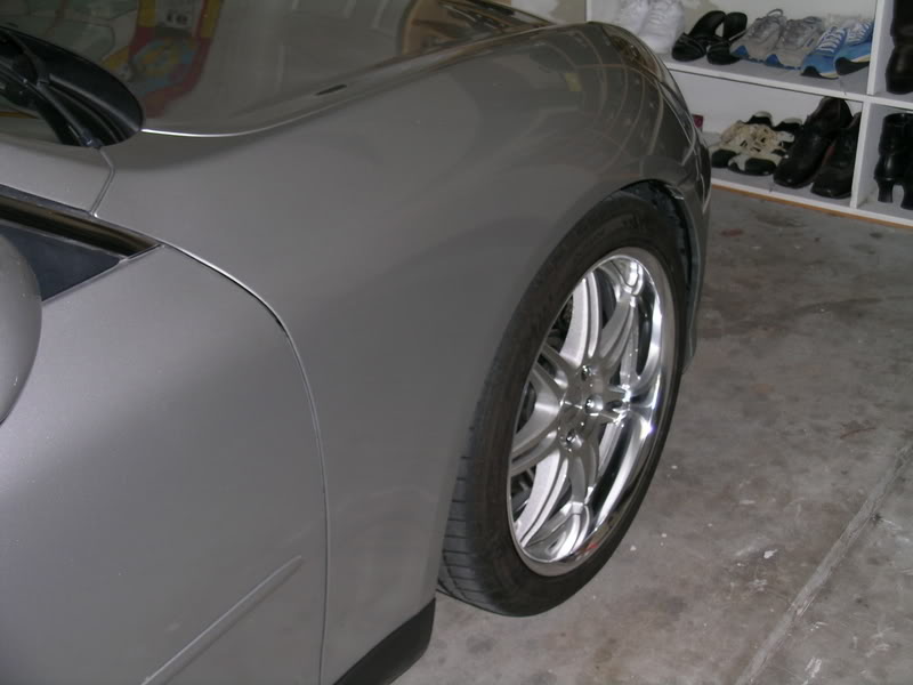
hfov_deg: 38.2
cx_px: 456
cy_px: 342
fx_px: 1319
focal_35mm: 50
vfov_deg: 29.1
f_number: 3.4
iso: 50
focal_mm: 10.3
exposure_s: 1/60.1
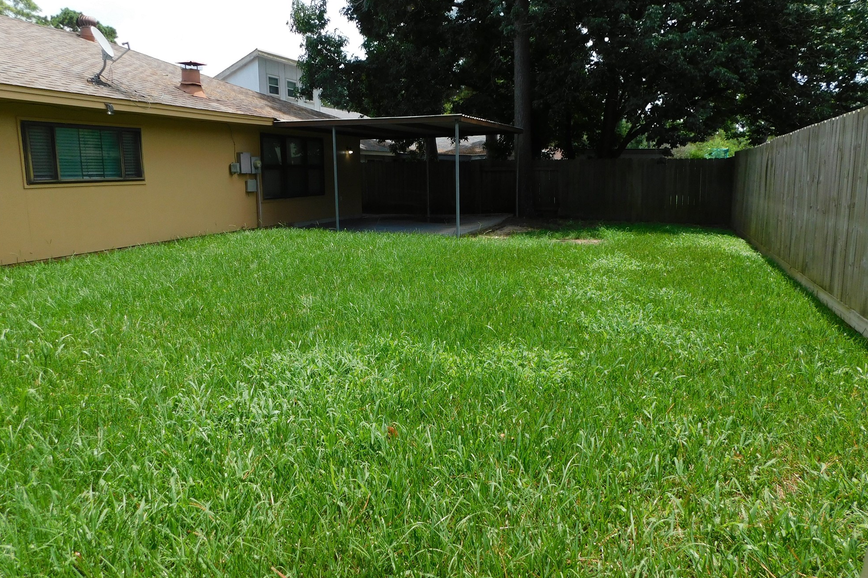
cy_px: 271
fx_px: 603
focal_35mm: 25
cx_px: 421
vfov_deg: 51.2
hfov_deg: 71.5
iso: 125
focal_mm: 4
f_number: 3
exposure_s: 1/800
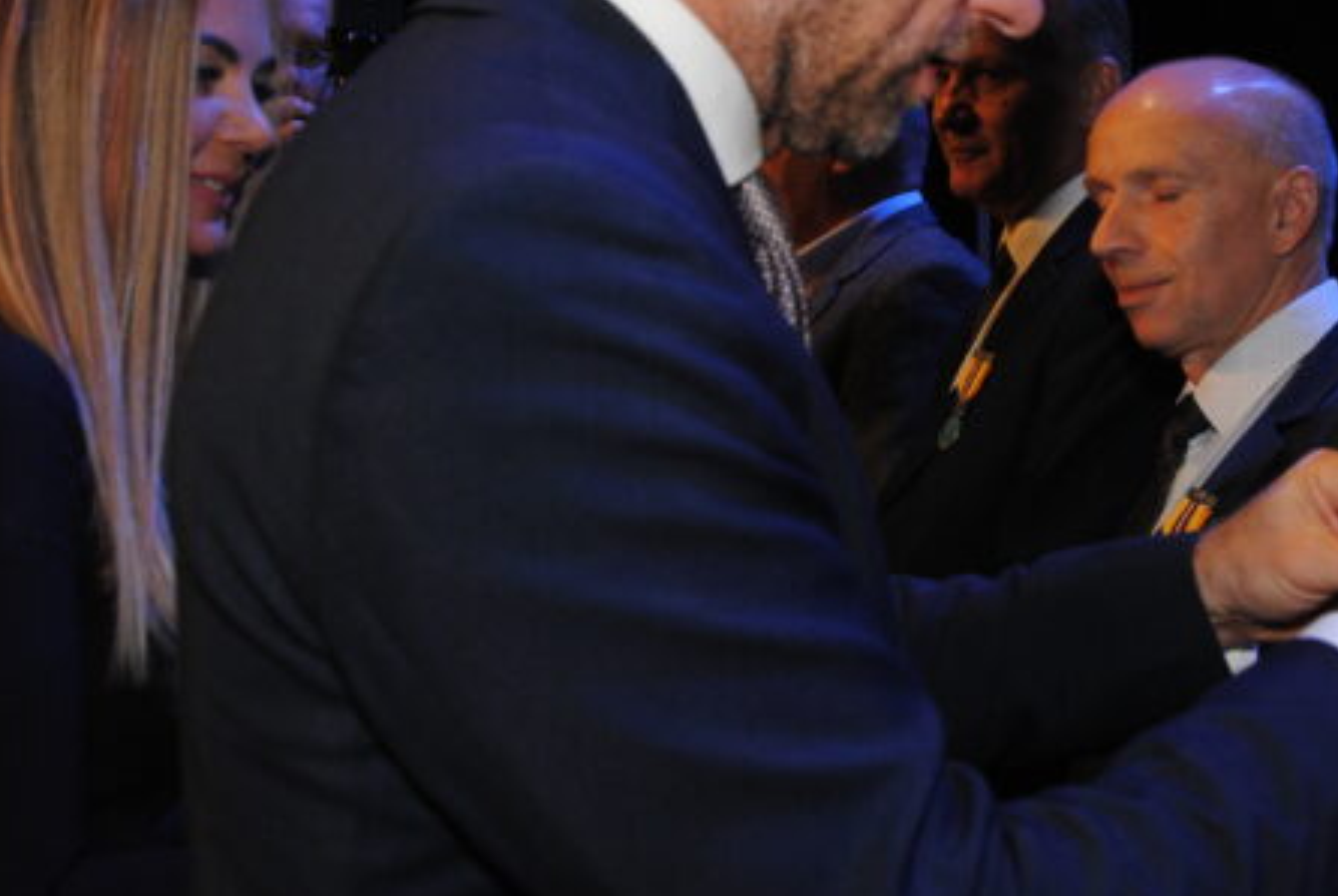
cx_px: 977
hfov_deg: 30.1
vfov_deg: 20.5
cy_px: 245
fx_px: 2456
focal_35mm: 66
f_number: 5.6
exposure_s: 1/60
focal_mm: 28
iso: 400
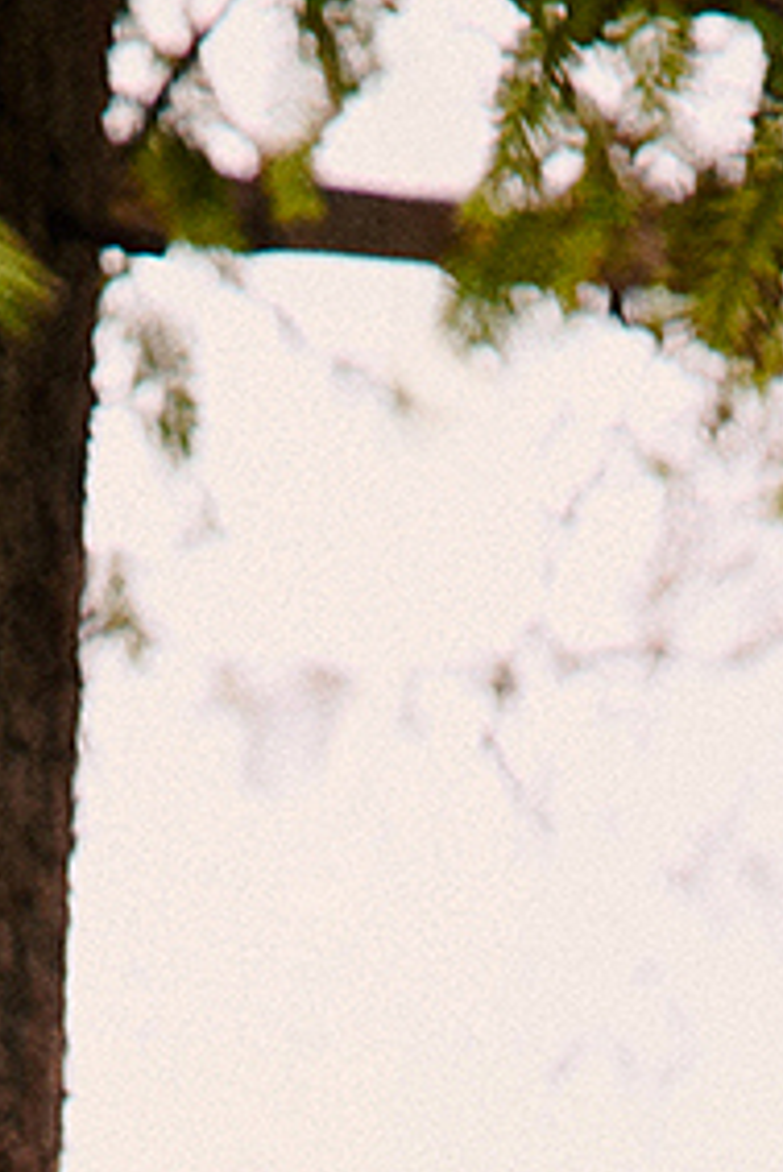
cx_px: 721
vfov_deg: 6.5
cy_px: 3582
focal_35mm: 285
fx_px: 9286
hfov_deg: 4.8
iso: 80
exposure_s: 1/125
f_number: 4
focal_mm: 42
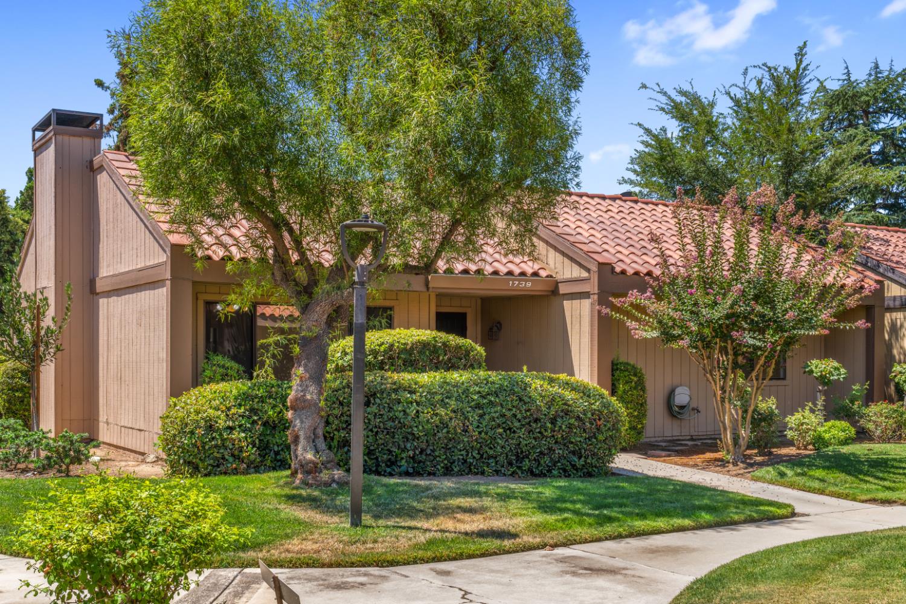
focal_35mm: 39
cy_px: 302
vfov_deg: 34.5
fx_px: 974
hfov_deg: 49.9
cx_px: 453
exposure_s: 1/30
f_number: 8
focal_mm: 25.8
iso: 100
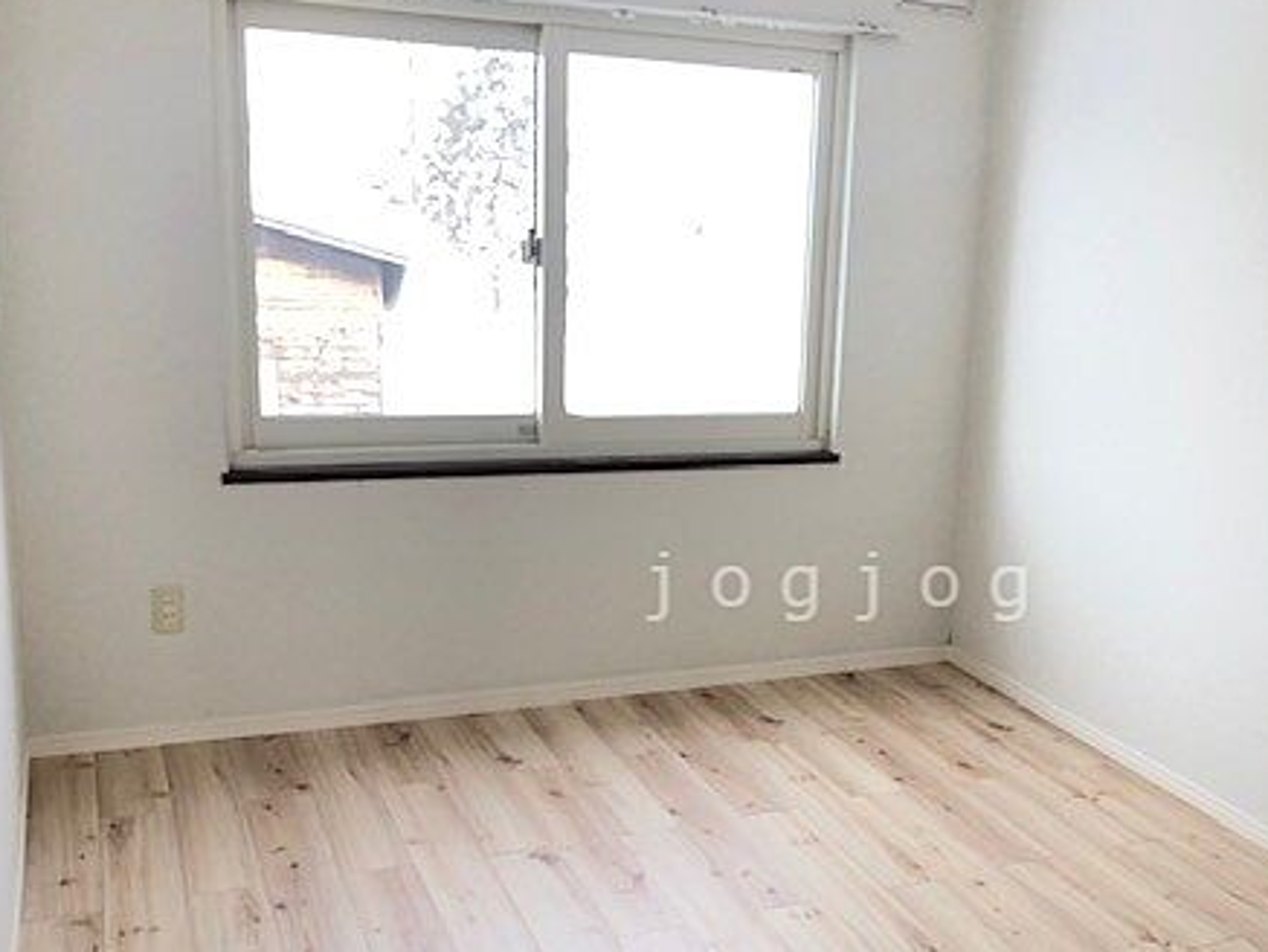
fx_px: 1502
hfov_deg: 45.1
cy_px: 586
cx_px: 844
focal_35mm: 41
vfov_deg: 35.0
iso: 40
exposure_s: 1/100
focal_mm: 3.99
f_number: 1.8
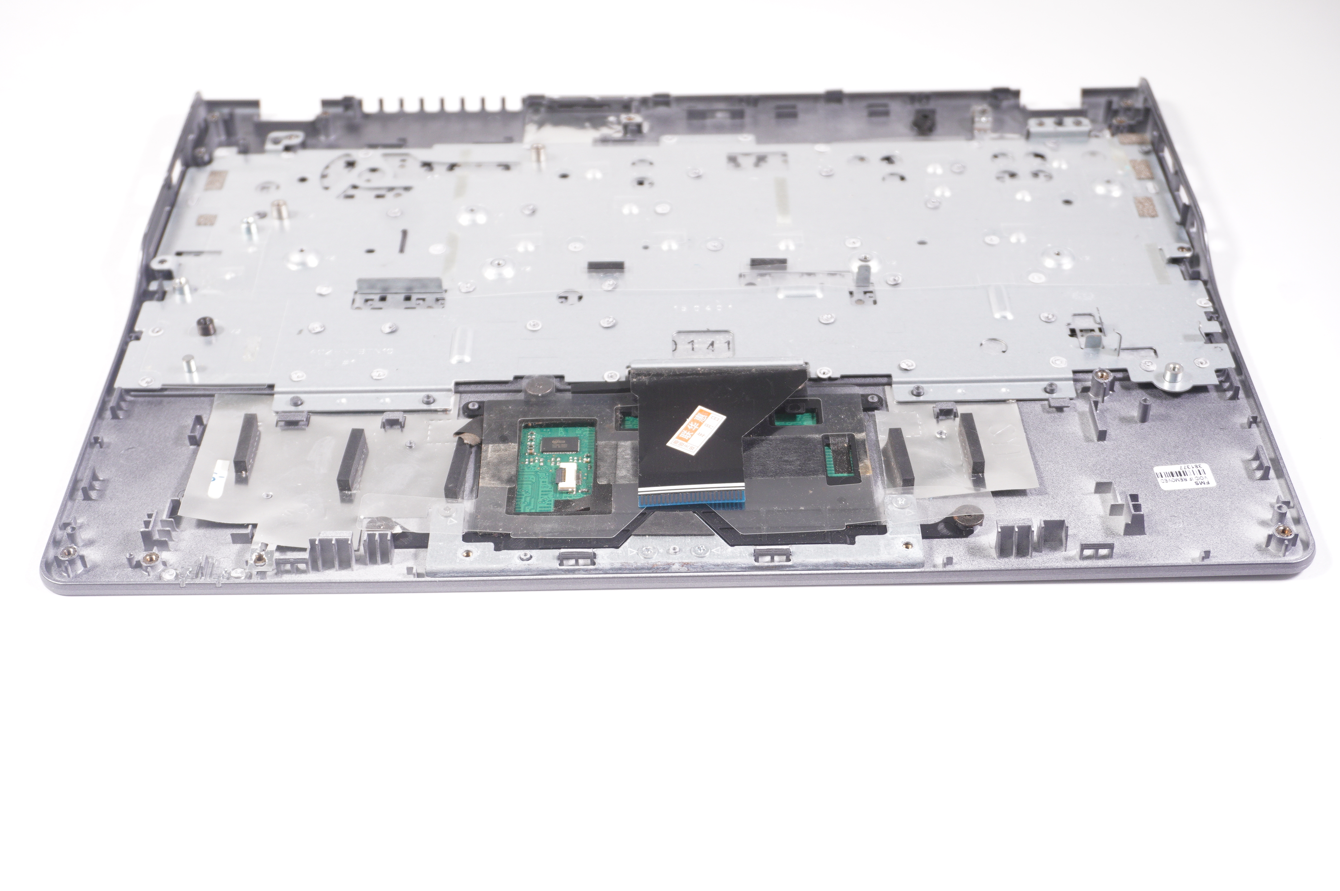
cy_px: 446
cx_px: 670
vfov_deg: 29.8
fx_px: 1673
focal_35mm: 45
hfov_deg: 43.6
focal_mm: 30
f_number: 5.6
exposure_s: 1/100
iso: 640
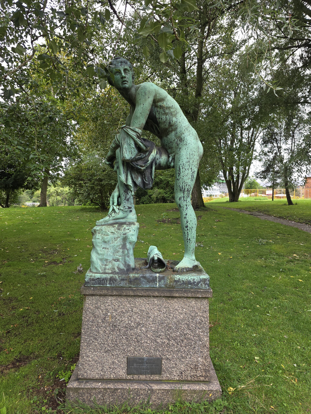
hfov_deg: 58.9
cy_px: 207
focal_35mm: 23
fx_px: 276
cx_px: 156
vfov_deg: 73.9
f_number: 1.7
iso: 25
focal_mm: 6.3
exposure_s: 1/100
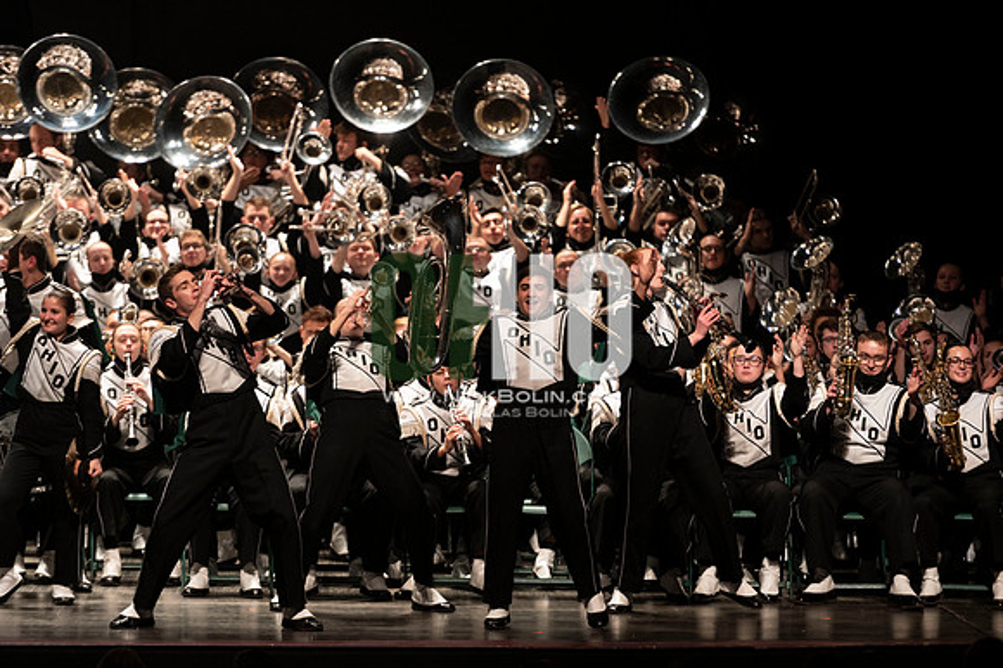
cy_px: 334
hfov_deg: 10.3
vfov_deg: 6.9
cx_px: 502
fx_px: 5569
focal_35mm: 200
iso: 2500
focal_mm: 200
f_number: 2.8
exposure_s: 1/500
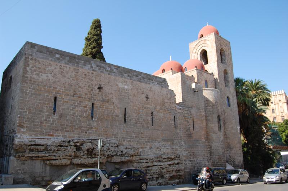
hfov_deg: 62.0
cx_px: 144
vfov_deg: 43.5
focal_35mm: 30
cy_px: 96
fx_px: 240
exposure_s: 1/500
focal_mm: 20
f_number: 5.6
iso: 200
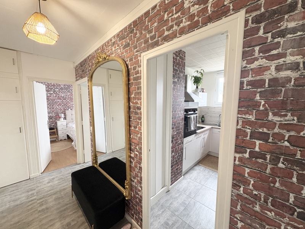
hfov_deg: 102.1
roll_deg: -0.3
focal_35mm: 14
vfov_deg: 85.7
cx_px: 152
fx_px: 123
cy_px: 114
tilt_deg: -4.7
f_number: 2.2
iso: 200
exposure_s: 1/50
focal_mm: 2.22
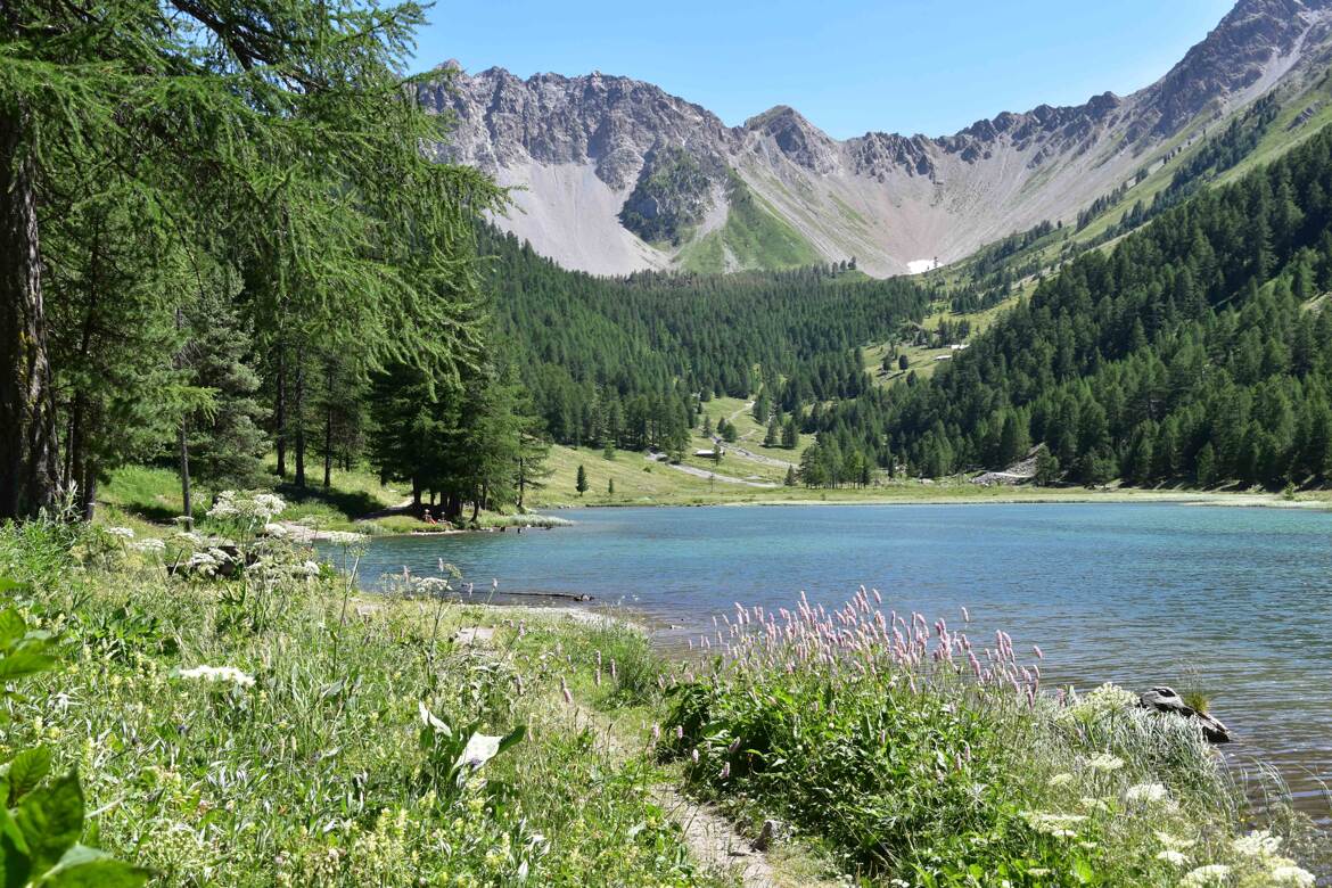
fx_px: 1665
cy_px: 444
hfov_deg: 43.6
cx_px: 666
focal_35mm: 45
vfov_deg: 29.9
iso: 400
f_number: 10
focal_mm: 30
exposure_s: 1/250
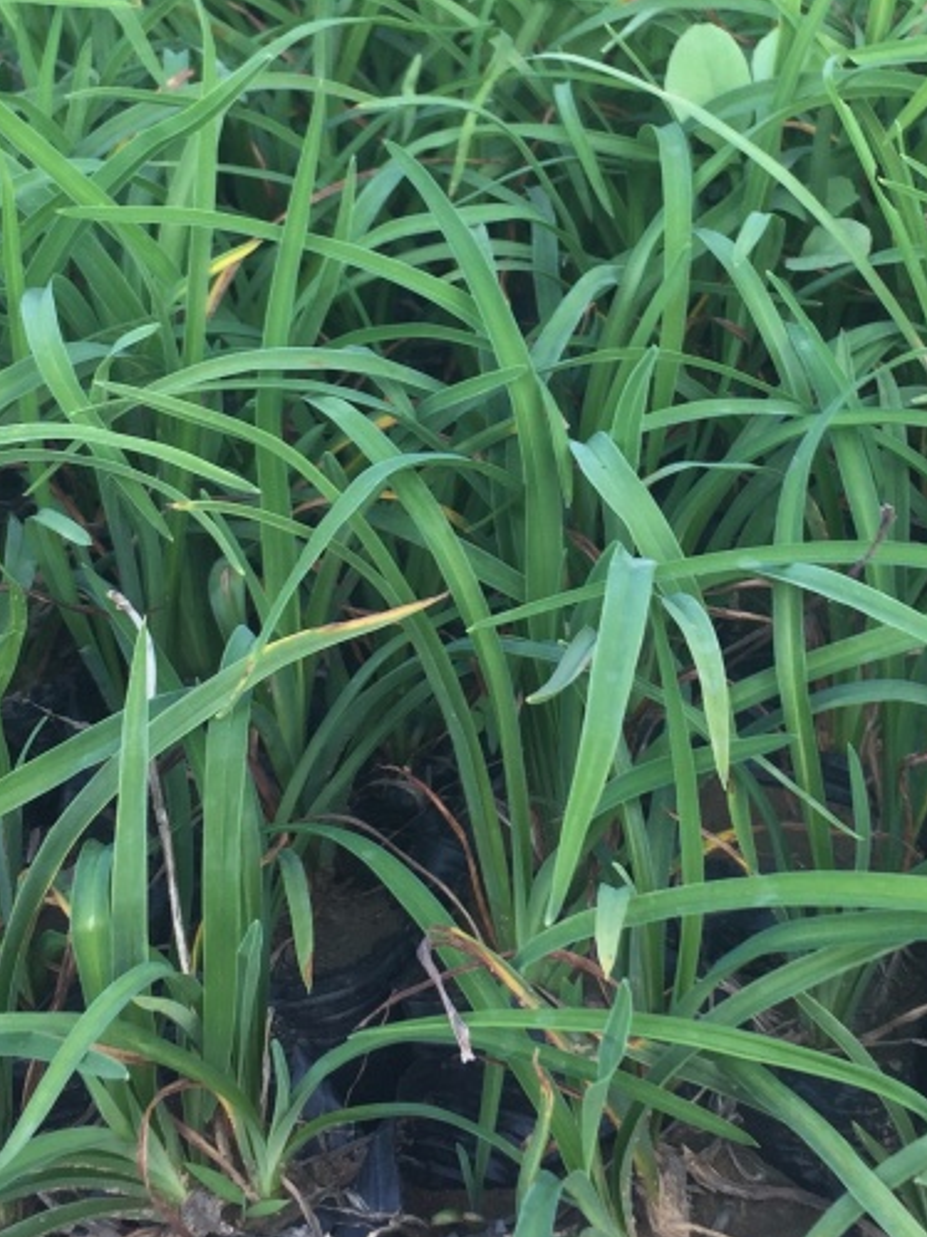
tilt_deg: -28.4
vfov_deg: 31.0
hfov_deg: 23.4
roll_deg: +3.4
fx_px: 2215
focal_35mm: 62
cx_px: 677
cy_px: 410
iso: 32
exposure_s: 1/153
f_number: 2.2
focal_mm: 4.15
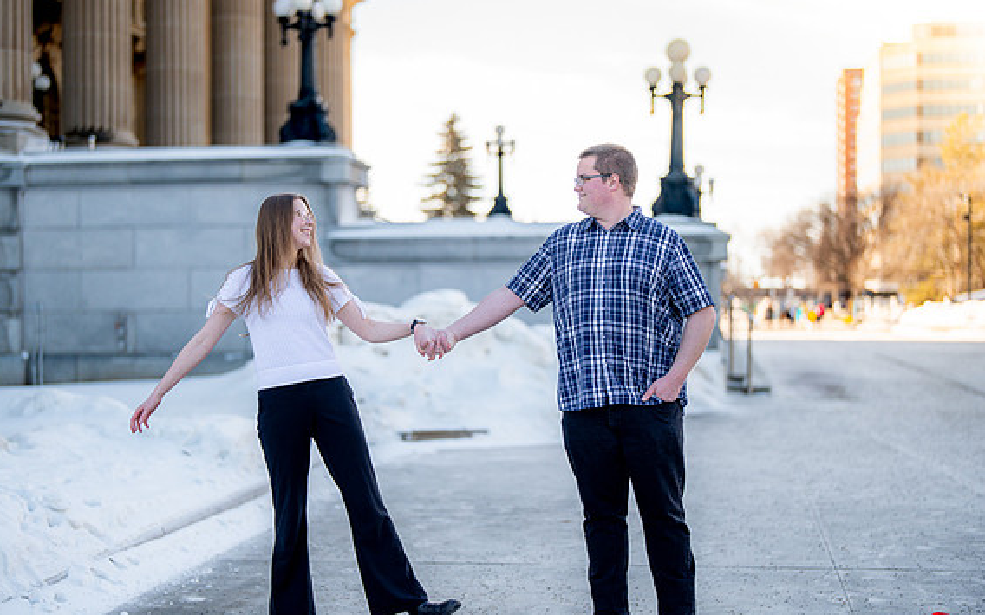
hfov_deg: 35.1
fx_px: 1557
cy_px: 302
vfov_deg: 22.4
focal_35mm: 58
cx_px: 490
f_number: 1.3
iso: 160
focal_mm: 50
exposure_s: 1/3200
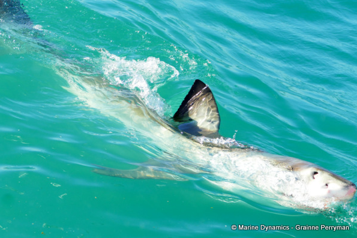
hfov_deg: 16.1
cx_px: 179
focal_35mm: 127
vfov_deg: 10.8
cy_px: 119
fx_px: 1260
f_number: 3.9
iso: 125
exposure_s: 1/500
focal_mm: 45.89
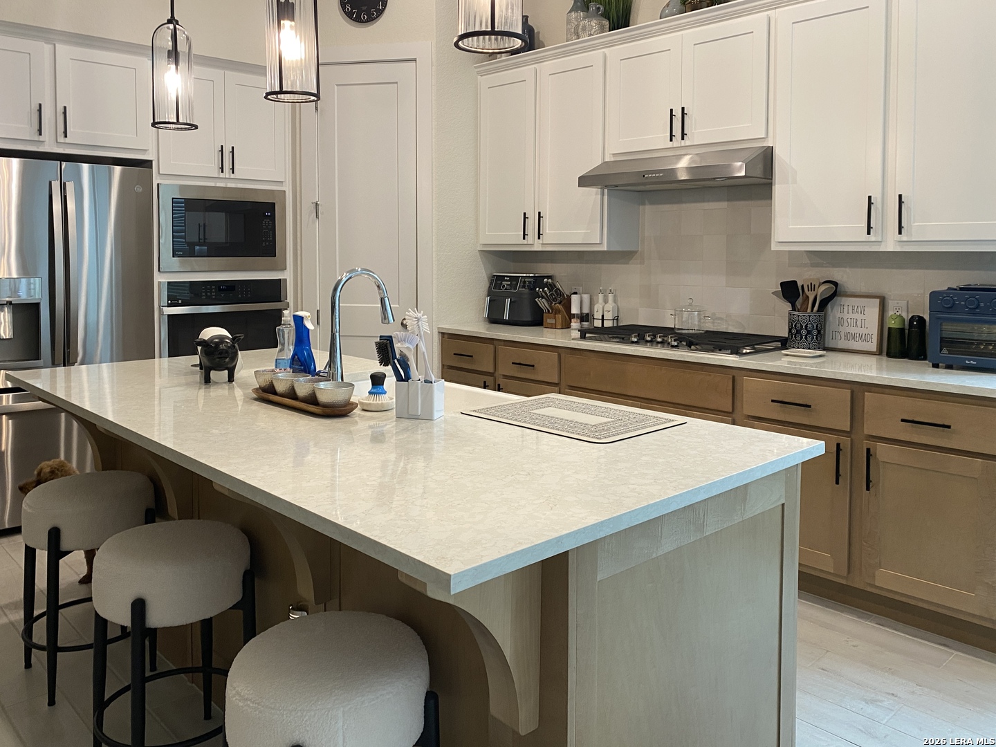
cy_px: 374
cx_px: 498
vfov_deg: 53.1
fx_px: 748
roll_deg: +0.2
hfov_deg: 67.3
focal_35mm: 26
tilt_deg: -8.8
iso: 100
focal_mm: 4.25
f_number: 1.8
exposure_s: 1/60
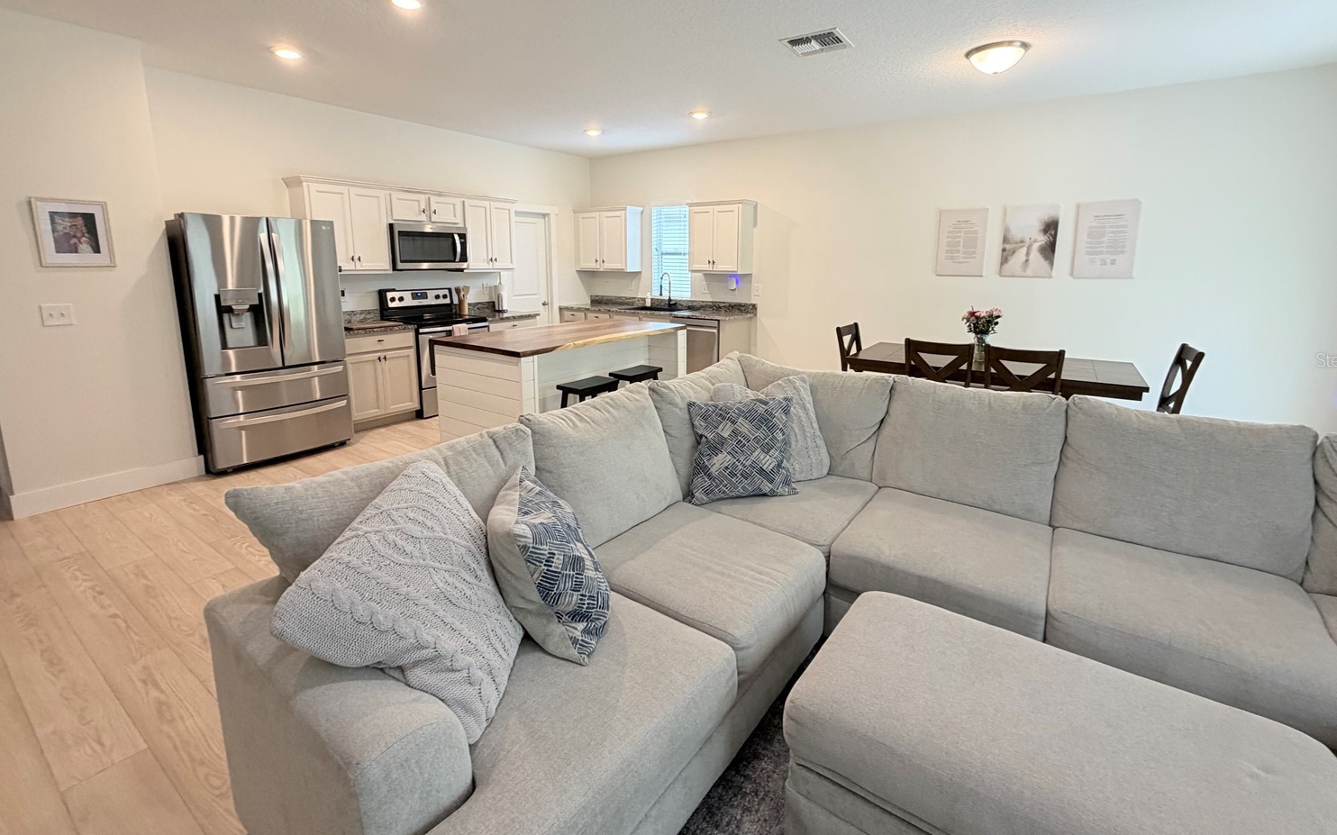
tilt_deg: -8.7
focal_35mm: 16
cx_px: 680
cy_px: 359
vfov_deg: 70.9
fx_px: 583
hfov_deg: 97.8
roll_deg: -0.3
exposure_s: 1/60
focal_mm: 2.22
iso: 200
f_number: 2.2
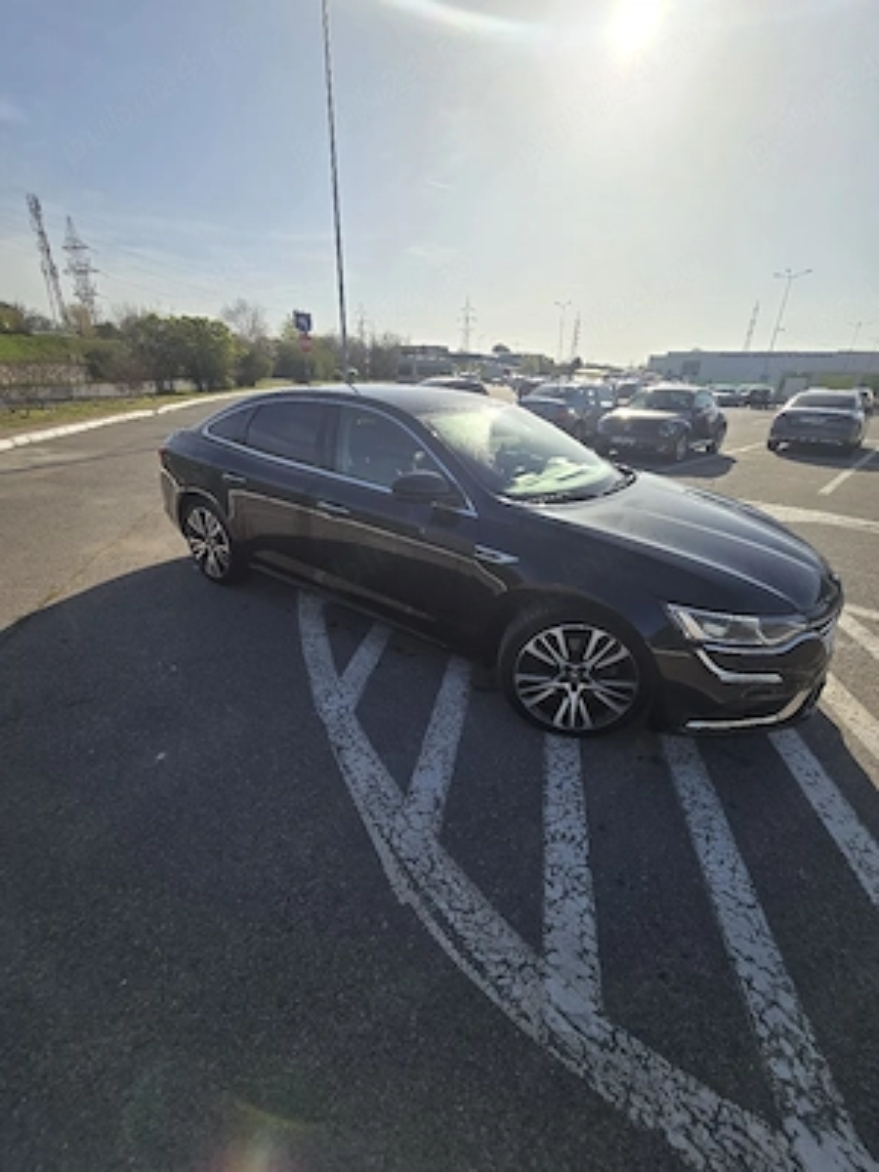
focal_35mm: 13
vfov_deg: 106.2
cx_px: 440
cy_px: 586
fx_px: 440
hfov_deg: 89.9
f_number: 2.2
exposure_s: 1/5000
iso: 50
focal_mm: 2.2
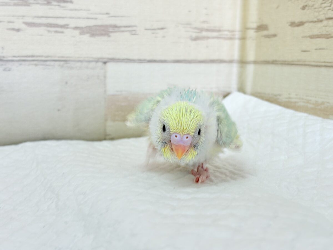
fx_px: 500
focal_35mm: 52
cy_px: 125
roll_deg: -1.7
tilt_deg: -9.3
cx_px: 166
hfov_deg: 36.8
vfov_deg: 28.0
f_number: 1.6
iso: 40
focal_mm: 5.96
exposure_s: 1/50
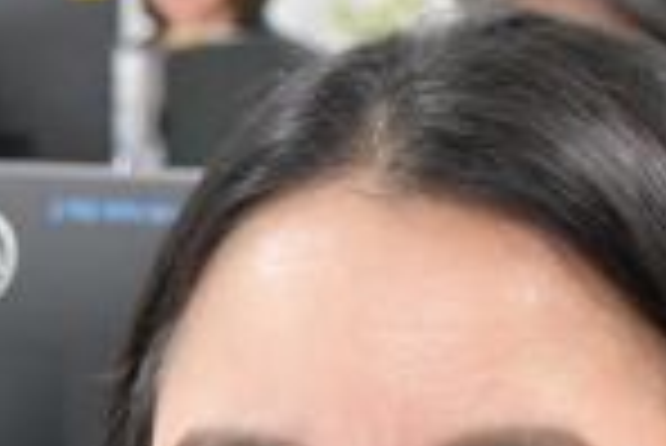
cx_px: -657
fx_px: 3963
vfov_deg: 6.3
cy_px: 903
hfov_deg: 9.0
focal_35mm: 214
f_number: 3.5
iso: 3200
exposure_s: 1/80
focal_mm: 21
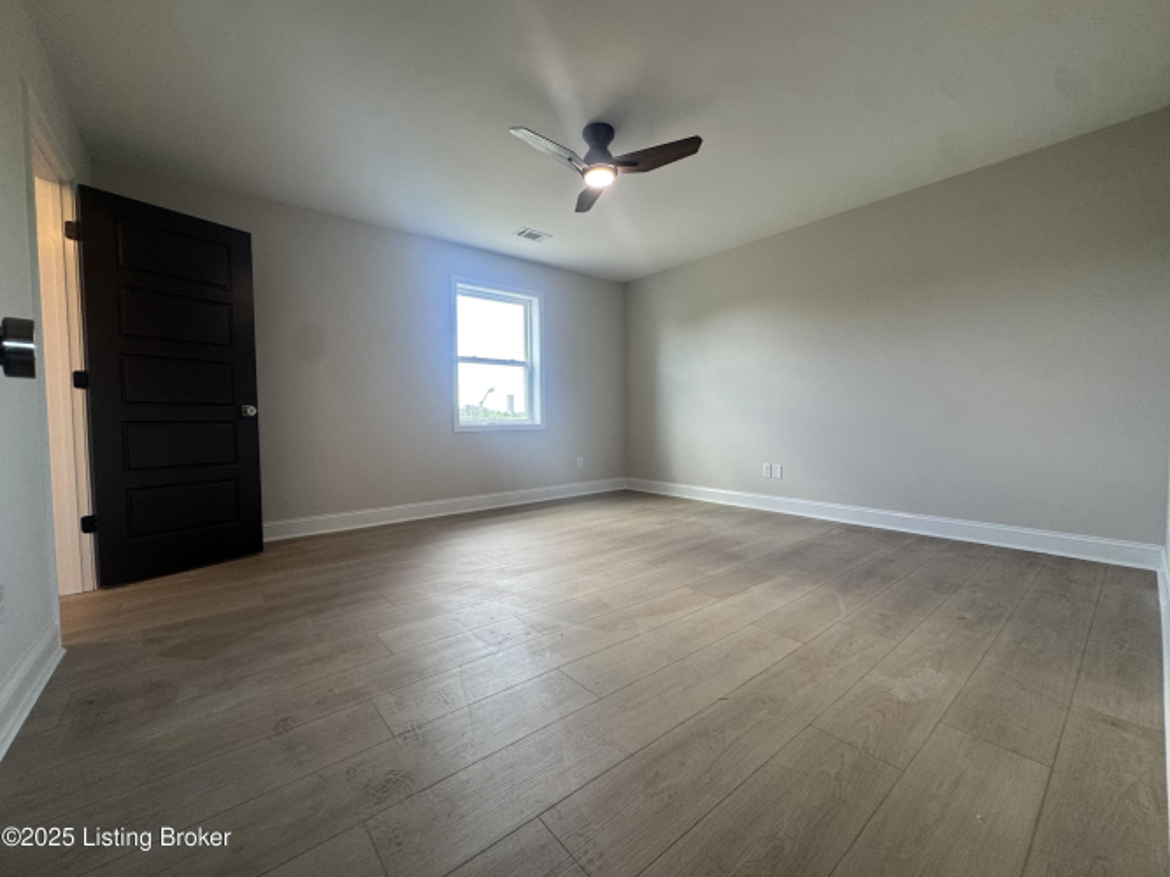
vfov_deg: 85.7
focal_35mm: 14
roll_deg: +0.3
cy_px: 438
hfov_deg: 102.1
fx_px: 473
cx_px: 585
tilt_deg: -2.9
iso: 160
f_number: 2.2
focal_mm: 2.22
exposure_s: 1/101
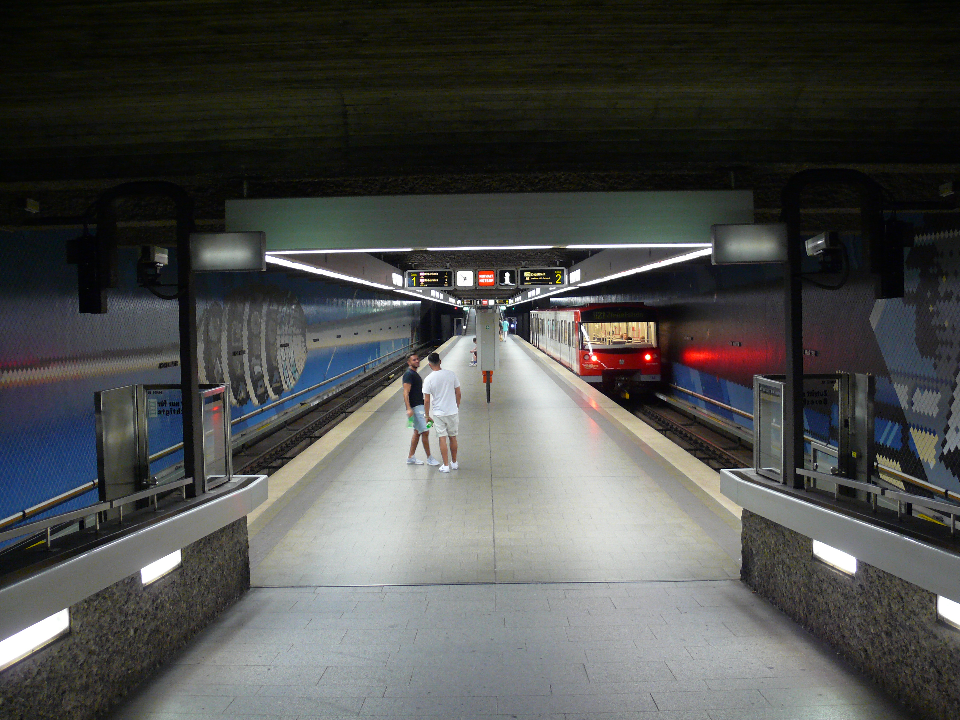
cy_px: 360
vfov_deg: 40.7
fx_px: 971
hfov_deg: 52.6
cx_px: 480
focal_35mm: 35
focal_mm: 7.4
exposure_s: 1/13
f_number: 2.8
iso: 200
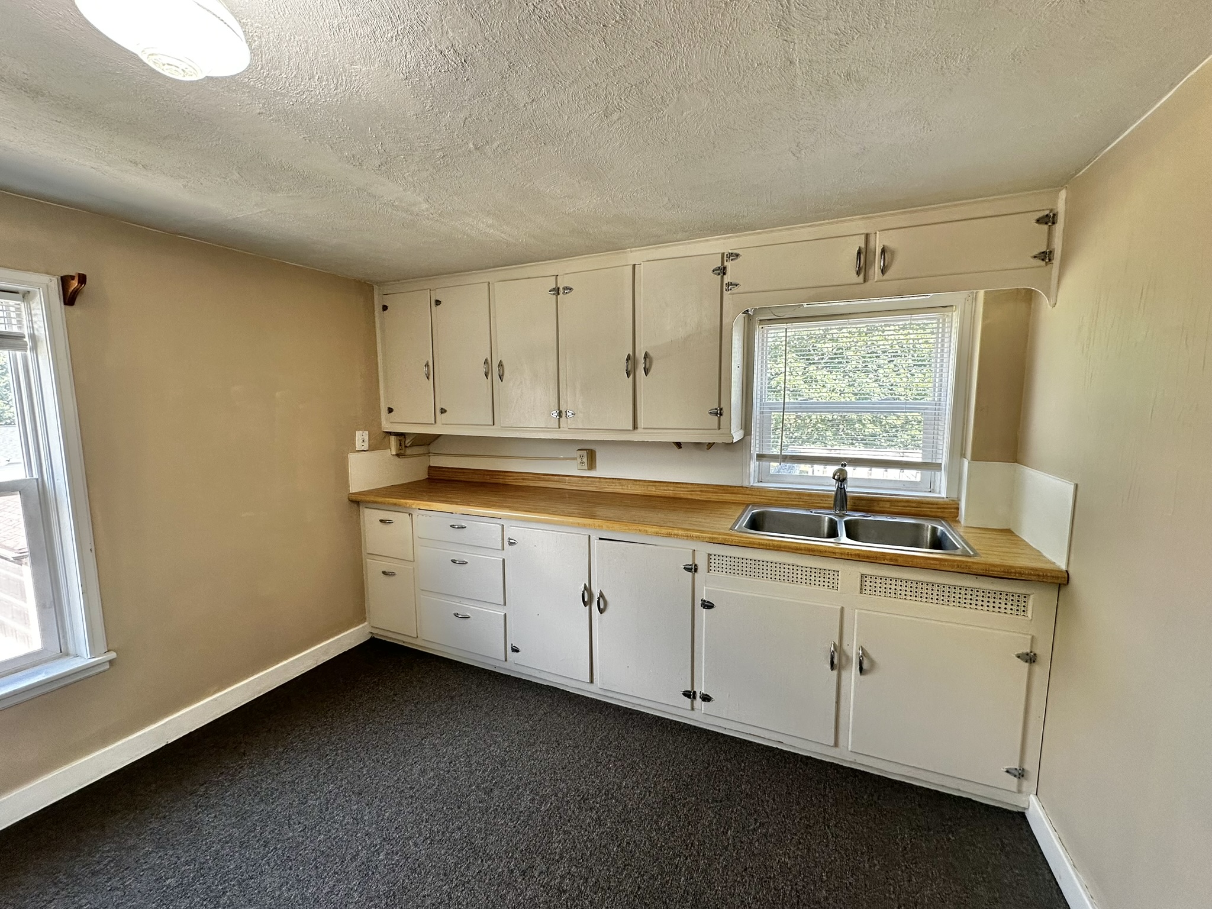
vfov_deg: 85.7
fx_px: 490
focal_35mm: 14
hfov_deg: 102.1
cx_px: 606
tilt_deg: -5.8
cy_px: 454
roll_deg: +0.2
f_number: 2.2
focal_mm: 2.22
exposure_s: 1/99
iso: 100
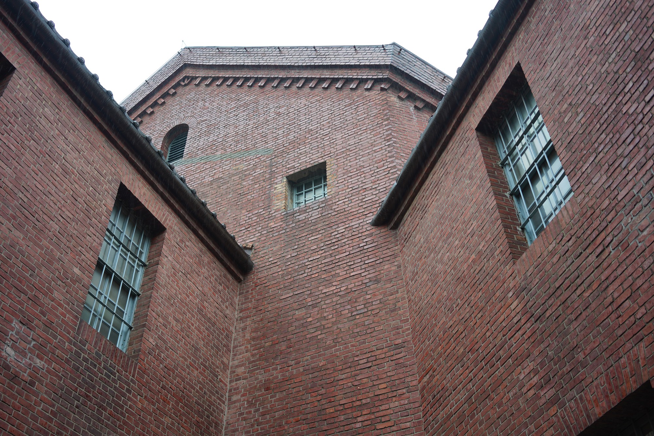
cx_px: 327
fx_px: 636
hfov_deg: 54.4
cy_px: 218
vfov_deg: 37.9
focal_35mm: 35
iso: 200
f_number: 3.5
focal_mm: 35
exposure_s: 1/80
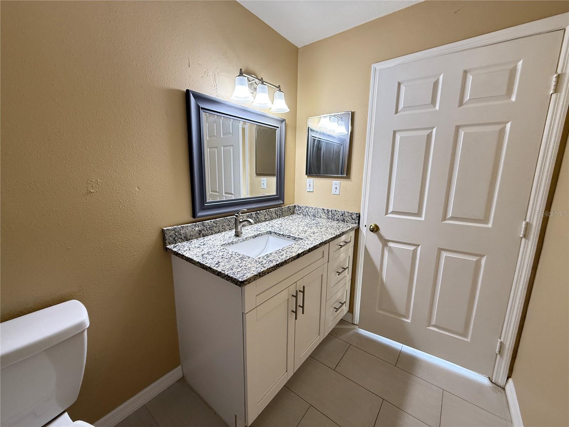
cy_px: 214
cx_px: 284
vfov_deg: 85.7
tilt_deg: -9.6
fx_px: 230
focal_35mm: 14
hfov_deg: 102.1
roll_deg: -0.5
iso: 250
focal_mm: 2.22
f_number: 2.2
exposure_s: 1/60
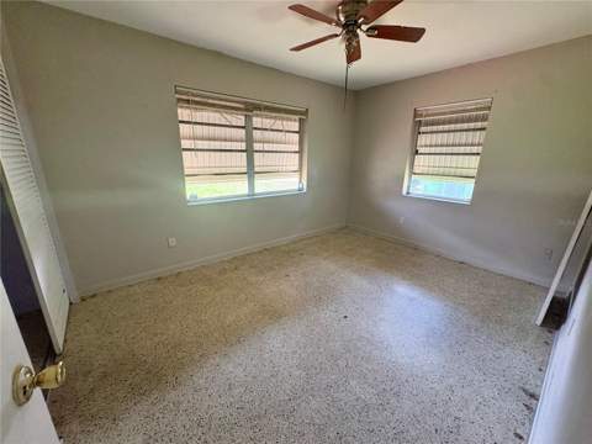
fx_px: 239
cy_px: 222
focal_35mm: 14
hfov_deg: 102.1
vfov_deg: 85.7
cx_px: 296
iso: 250
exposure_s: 1/60
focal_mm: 2.22
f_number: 2.2
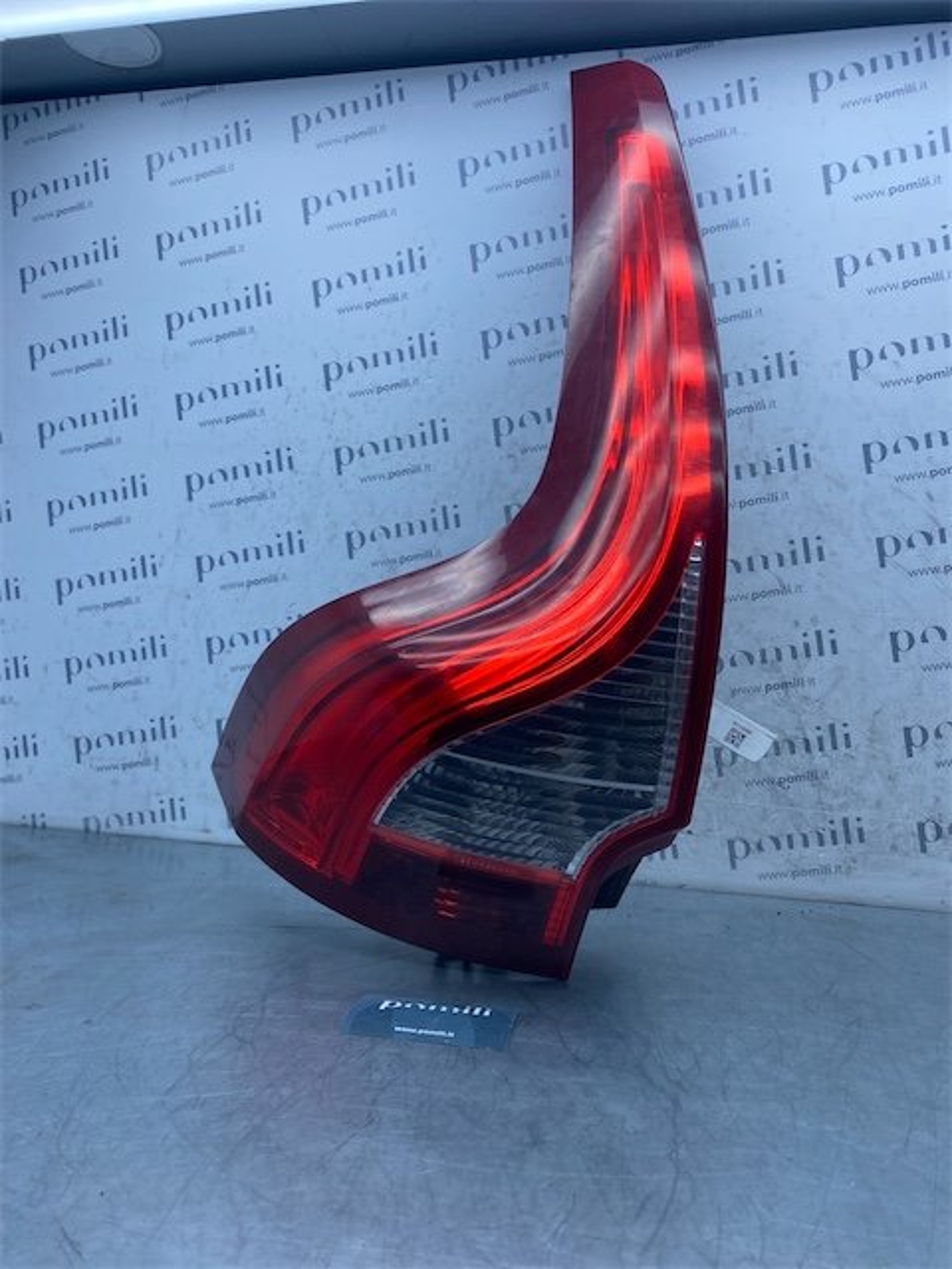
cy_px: 634
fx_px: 953
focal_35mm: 26
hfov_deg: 53.1
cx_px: 476
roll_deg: -3.4
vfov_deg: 67.3
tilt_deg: -0.4
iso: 32
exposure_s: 1/1147
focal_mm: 4.25
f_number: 1.8
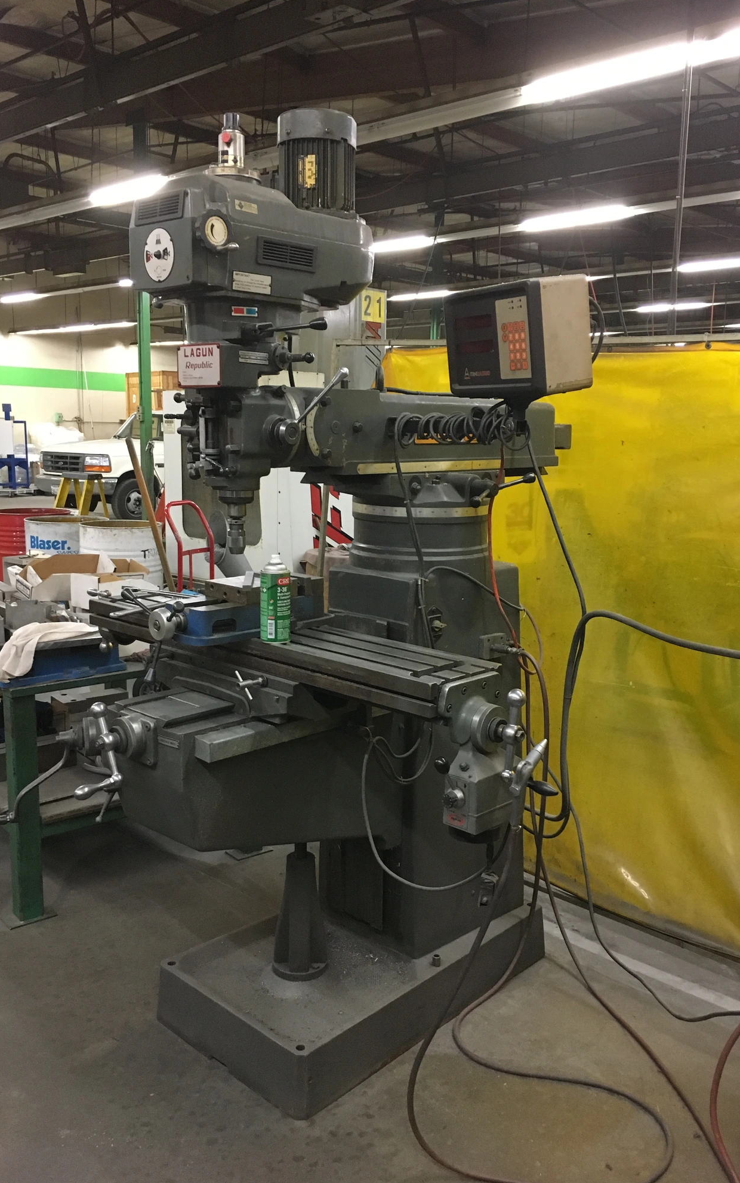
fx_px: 1000
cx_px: 369
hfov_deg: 40.6
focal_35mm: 31
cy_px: 594
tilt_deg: -8.1
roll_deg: -0.4
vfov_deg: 61.2
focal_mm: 4.15
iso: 200
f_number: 2.2
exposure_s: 1/30
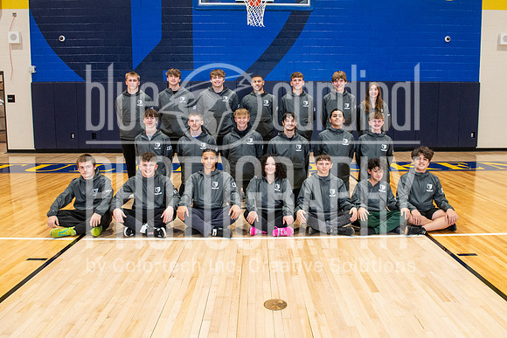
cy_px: 147
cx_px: 267
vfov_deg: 46.1
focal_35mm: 28
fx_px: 396
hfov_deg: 65.2
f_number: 4.5
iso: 2000
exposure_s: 1/200
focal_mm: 24
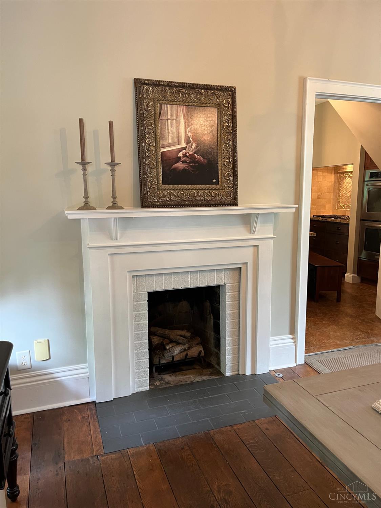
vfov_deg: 67.3
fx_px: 382
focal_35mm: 26
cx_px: 190
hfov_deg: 53.1
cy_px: 254
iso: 200
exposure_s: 1/60
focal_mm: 5.1
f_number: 1.6
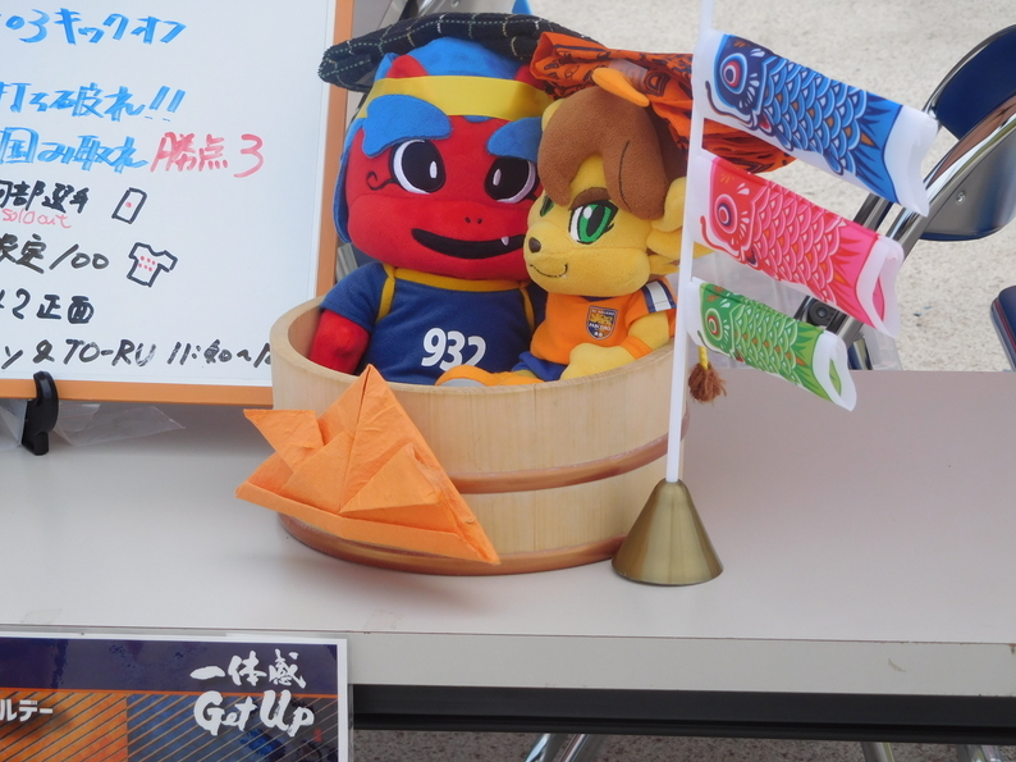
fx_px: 3697
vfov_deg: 11.8
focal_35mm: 126
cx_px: 511
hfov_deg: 15.6
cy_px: 379
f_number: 5
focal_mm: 22.3
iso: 125
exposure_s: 1/500
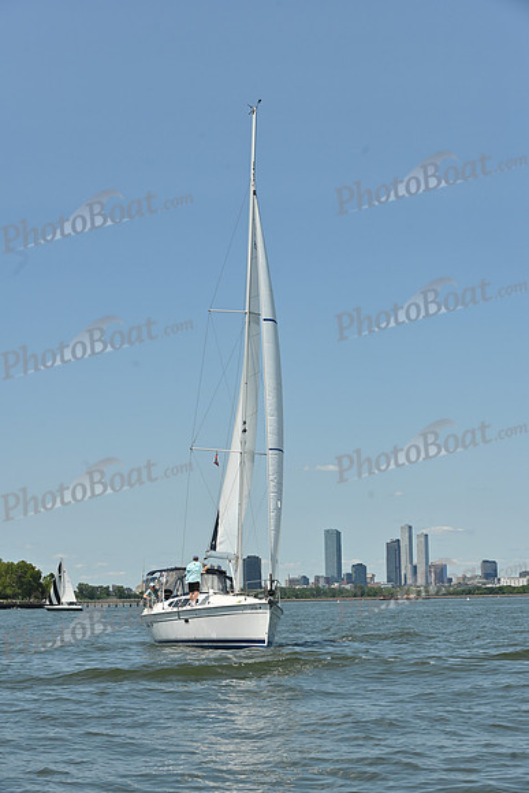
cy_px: 396
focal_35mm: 70
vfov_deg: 28.8
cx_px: 264
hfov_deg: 19.5
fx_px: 1542
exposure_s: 1/1600
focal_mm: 70
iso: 320
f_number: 9
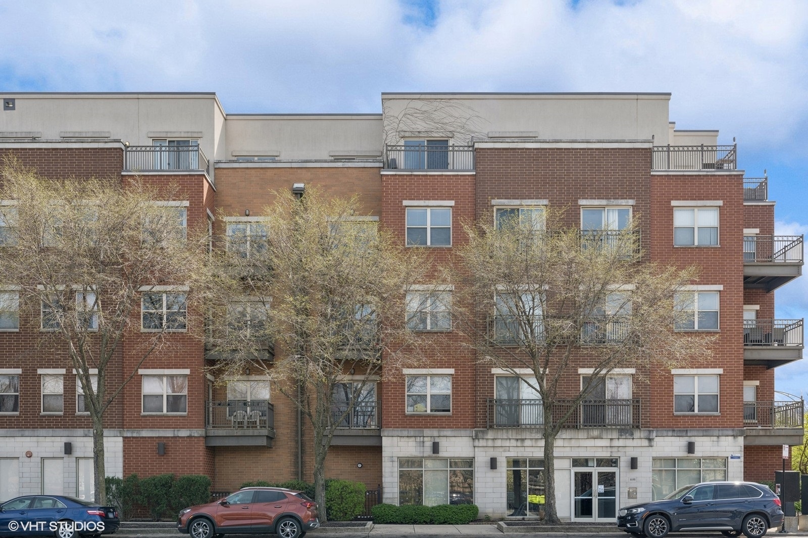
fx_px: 673
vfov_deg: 43.6
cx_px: 404
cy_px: 269
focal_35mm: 30
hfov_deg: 61.9
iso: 320
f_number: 8
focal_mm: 30
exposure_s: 1/320
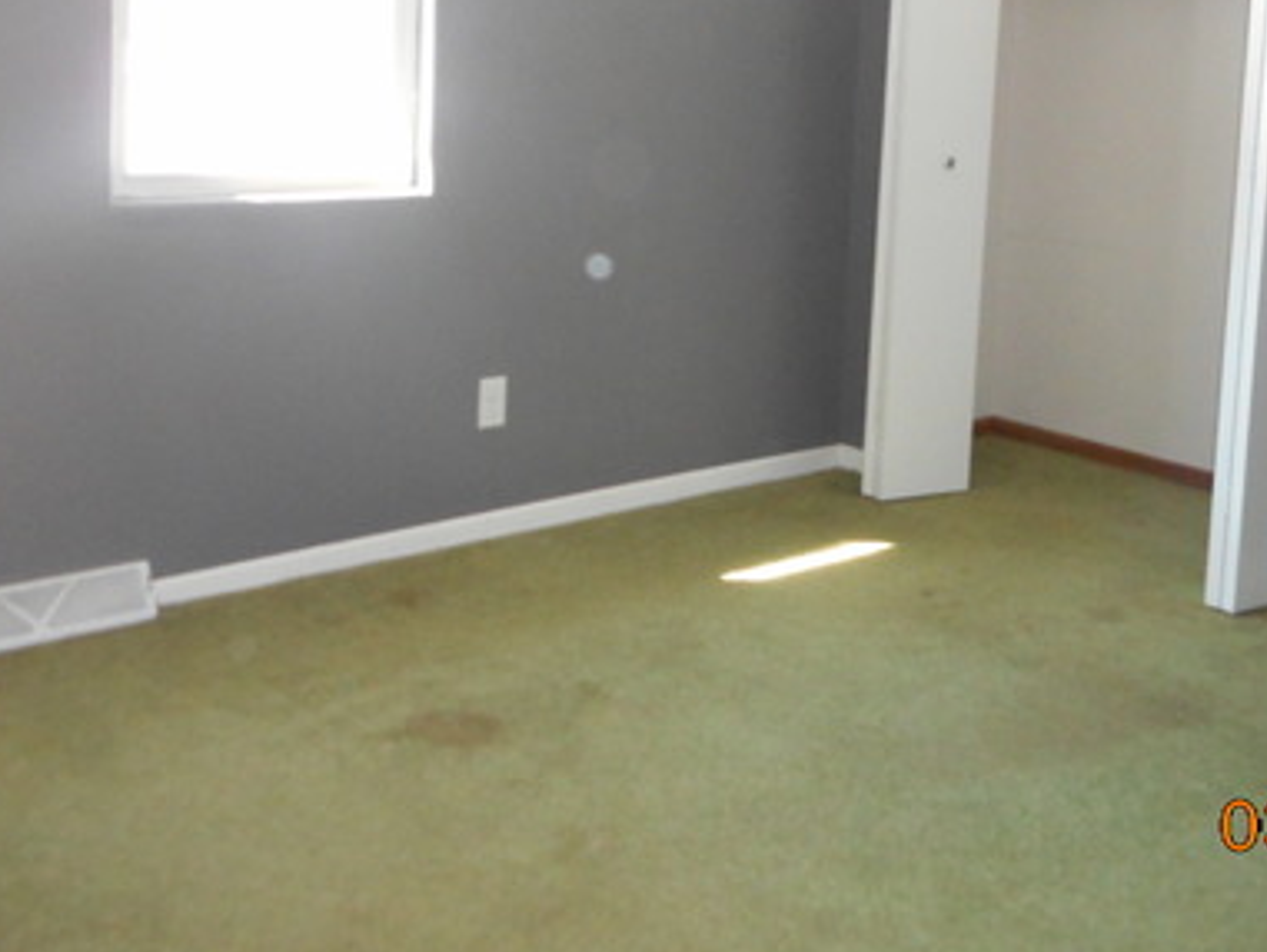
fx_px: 1538
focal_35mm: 42
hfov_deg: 44.7
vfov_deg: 33.4
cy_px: 193
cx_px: 698
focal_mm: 4.5
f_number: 3.7
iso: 500
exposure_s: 1/25
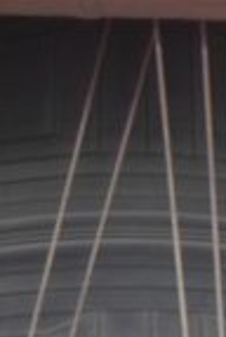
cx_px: 270
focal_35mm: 173
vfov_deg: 11.9
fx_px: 1621
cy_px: 186
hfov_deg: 7.9
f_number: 4
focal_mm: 18
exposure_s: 1/40
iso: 400
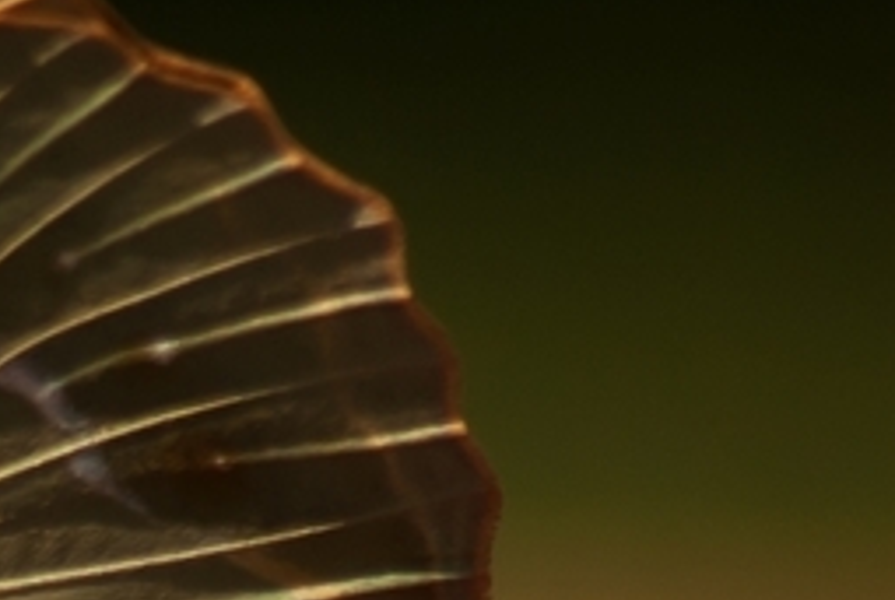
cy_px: 495
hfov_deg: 1.8
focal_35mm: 1123
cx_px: -319
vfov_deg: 1.2
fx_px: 27967
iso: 100
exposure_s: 1/800
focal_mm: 200
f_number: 5.6
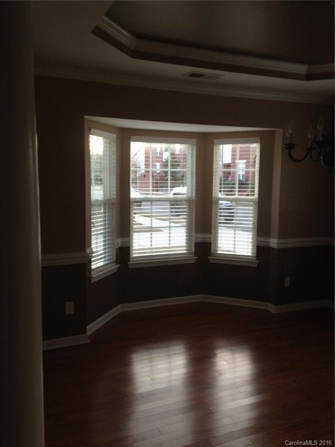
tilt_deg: -7.0
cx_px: 168
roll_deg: -0.8
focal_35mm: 33
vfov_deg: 55.4
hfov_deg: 42.9
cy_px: 224
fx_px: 426
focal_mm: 4.12
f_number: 2.4
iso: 64
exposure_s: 1/40
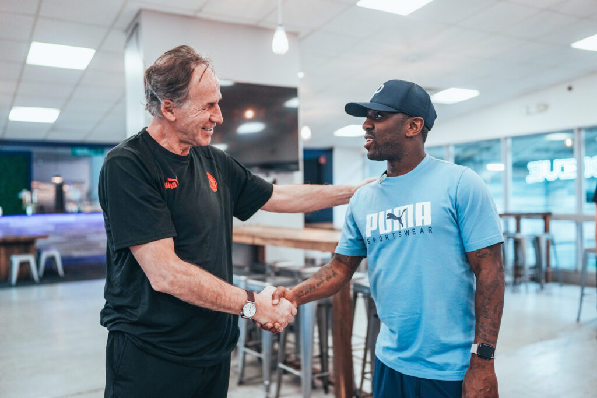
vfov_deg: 37.9
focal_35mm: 35
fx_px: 580
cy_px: 199
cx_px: 298
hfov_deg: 54.4
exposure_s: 1/320
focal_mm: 35
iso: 1600
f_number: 1.8
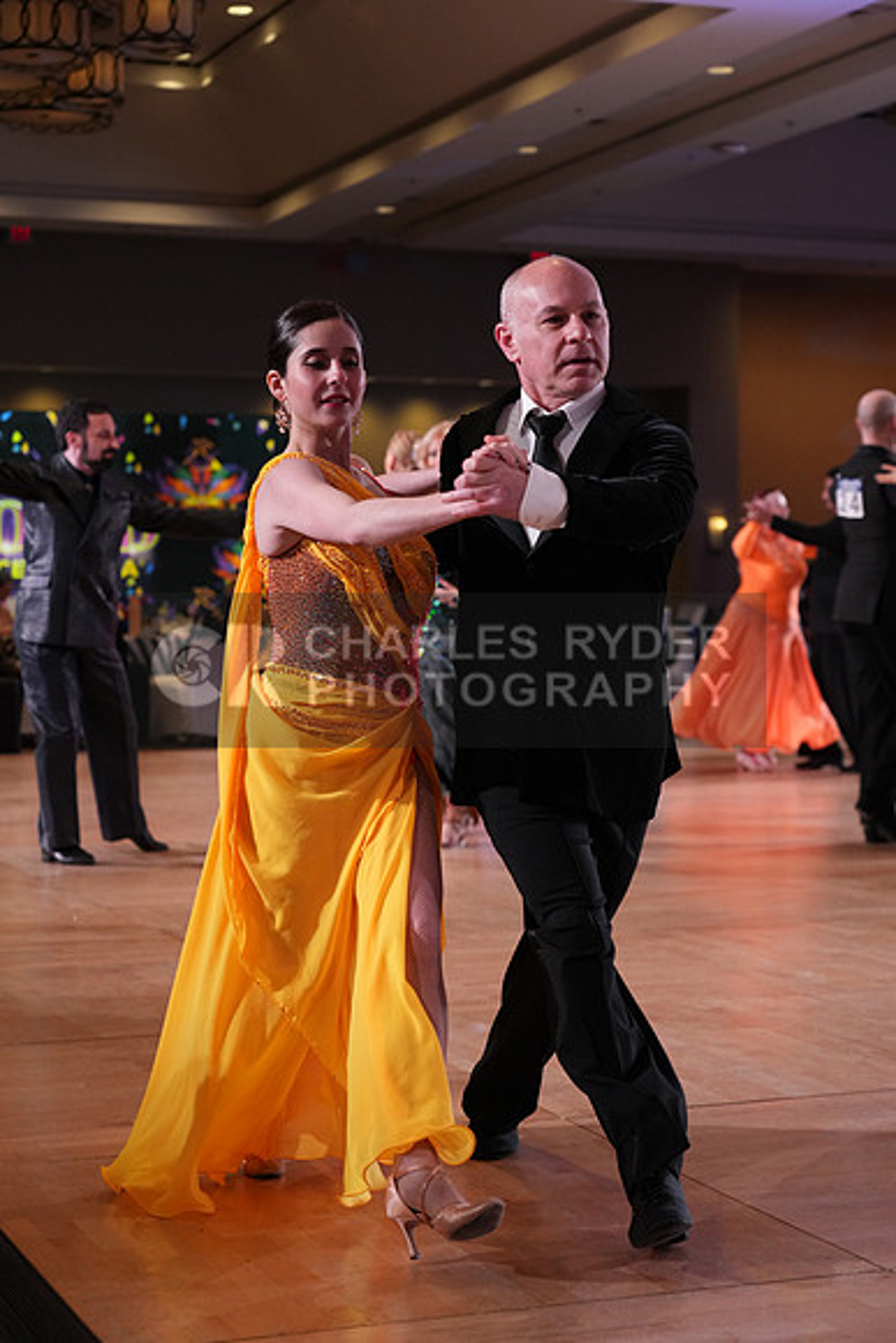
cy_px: 672
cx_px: 448
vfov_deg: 31.0
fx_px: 2425
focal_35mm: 65
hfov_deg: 20.9
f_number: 4
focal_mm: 65
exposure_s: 1/500
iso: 2500
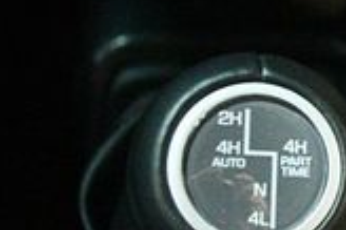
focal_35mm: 164
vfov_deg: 8.4
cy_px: 112
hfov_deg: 11.8
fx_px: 1575
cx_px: 565
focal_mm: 28
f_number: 4.5
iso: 12800
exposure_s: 1/13
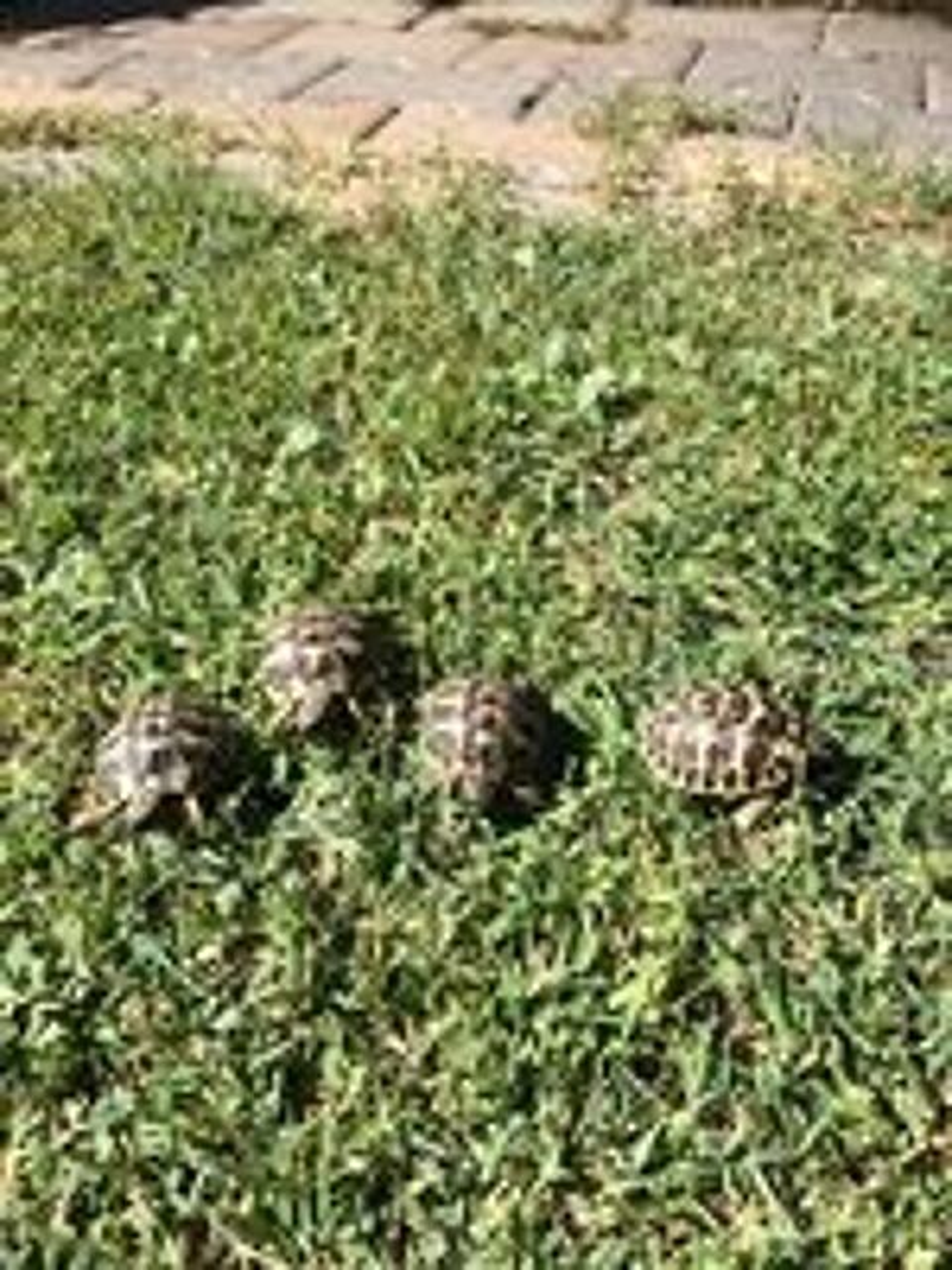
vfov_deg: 61.7
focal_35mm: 29
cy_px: 635
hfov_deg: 48.2
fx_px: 1063
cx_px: 476
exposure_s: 1/1244
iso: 32
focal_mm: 4.15
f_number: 2.2
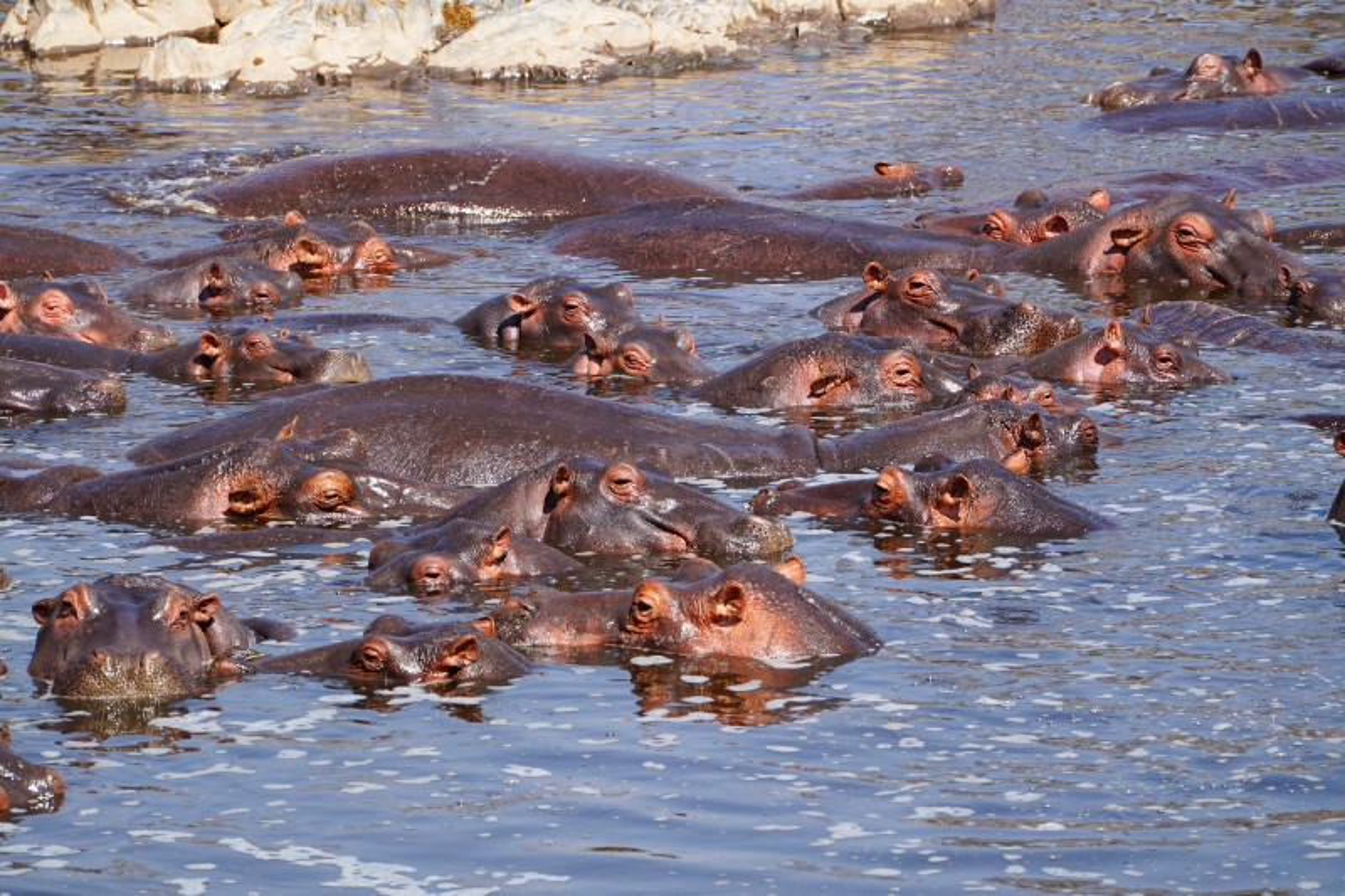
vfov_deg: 4.8
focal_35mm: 288
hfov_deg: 7.2
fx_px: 10757
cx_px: 672
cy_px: 448
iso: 100
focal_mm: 192
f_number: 6.3
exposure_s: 1/320
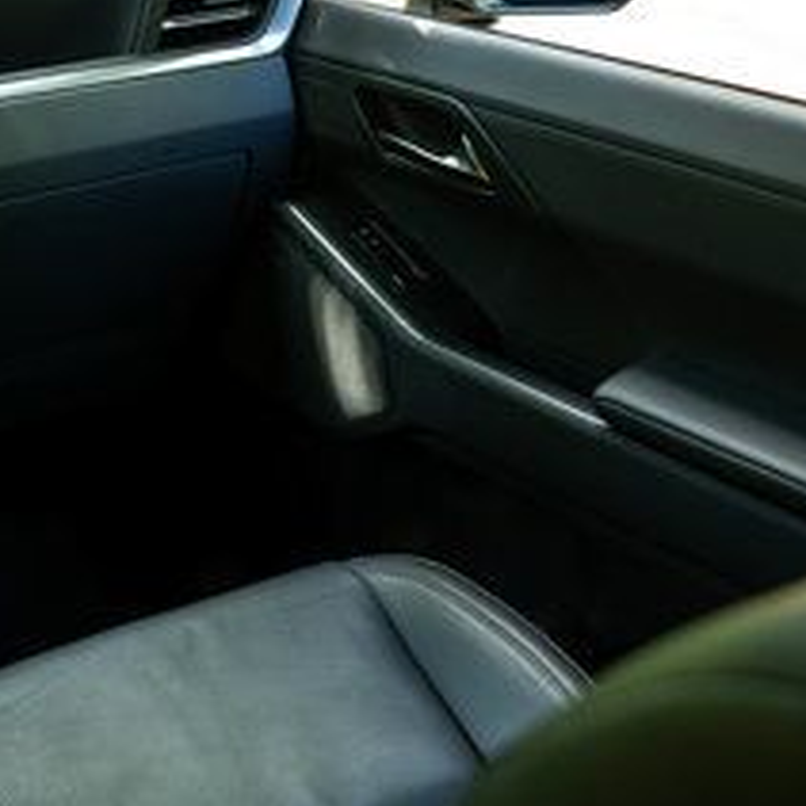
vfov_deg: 26.9
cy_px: 105
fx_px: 1633
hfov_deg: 27.4
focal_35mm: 62
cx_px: 229
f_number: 2.8
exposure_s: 1/250
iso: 500
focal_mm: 24
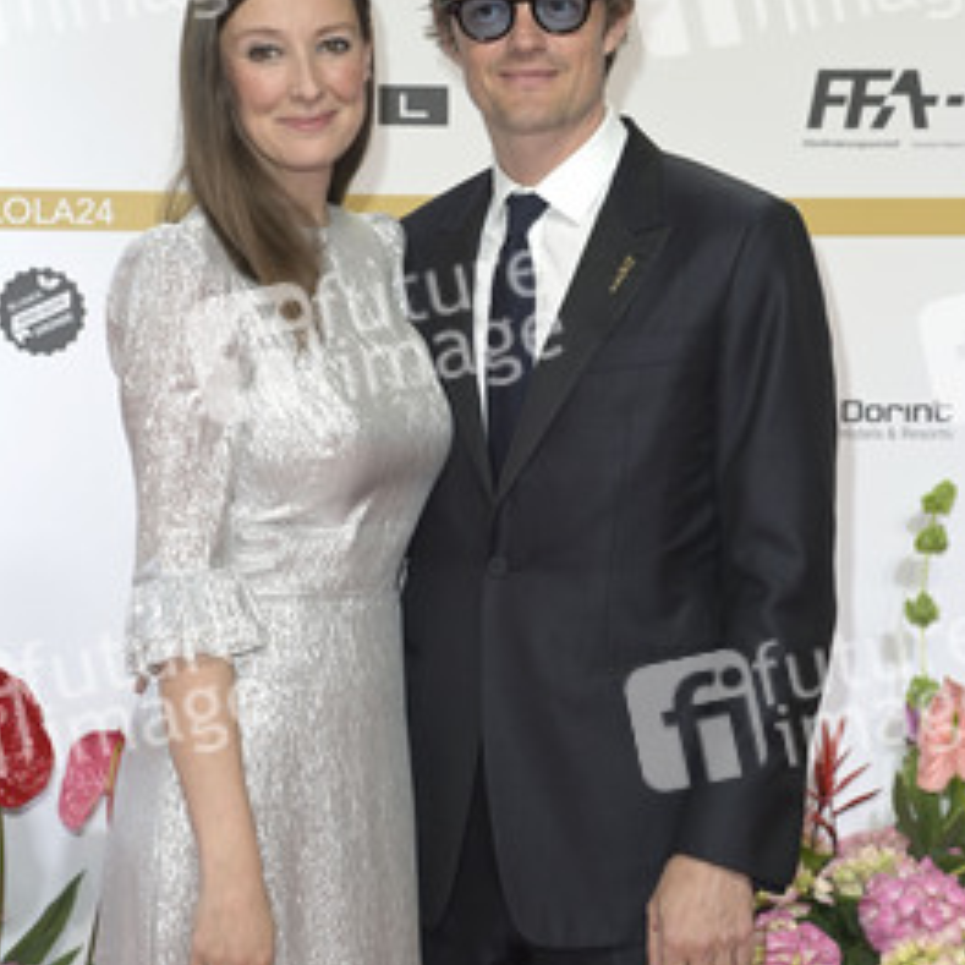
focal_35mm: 111
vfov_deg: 15.7
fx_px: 3501
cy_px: 521
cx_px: 481
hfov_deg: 15.7
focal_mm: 86
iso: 640
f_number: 5.6
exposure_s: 1/250
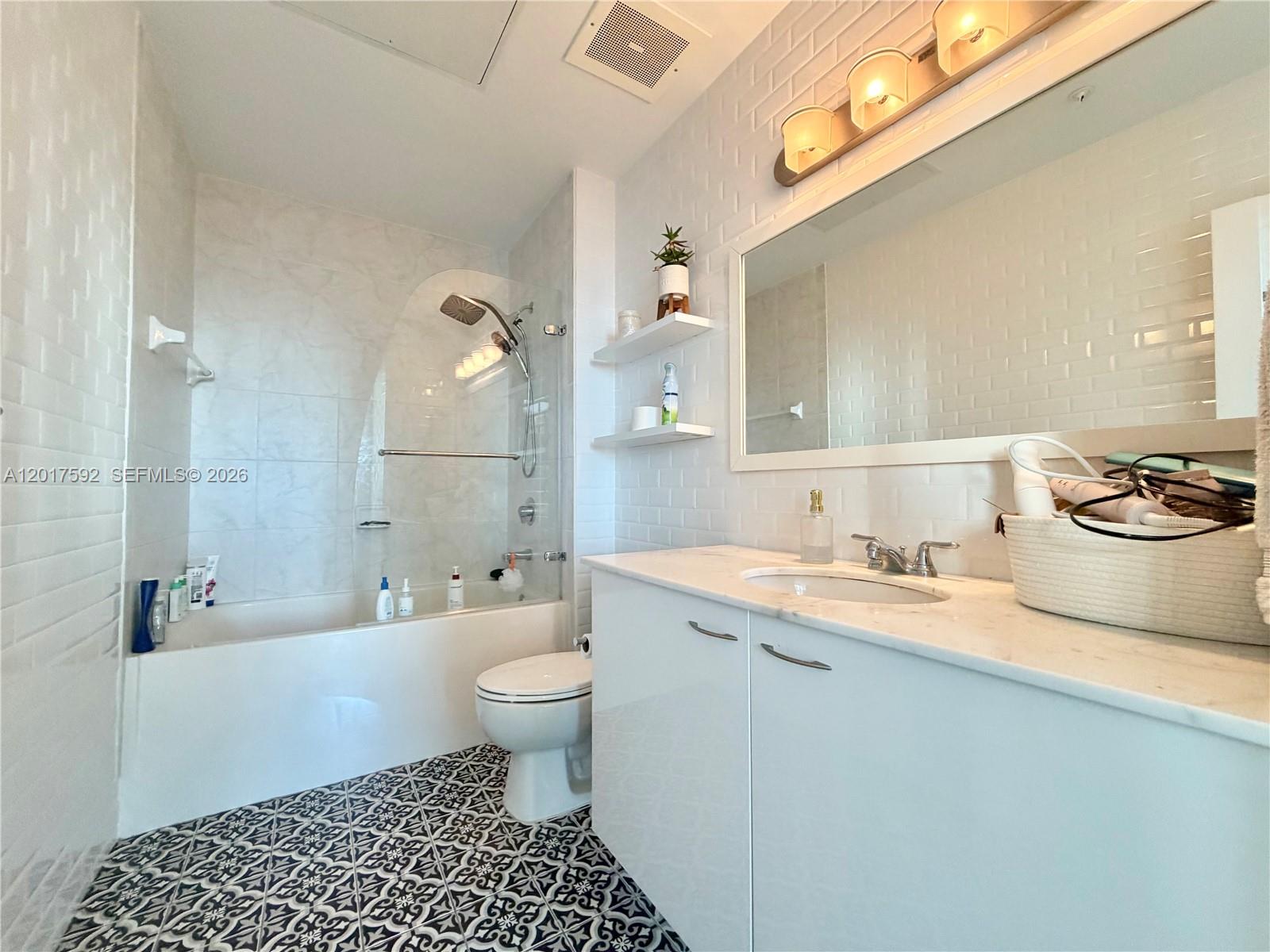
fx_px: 514
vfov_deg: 85.7
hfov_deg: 102.1
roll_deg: +0.4
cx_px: 635
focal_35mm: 14
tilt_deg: +2.5
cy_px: 476
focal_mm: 2.22
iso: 320
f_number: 2.2
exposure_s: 1/120
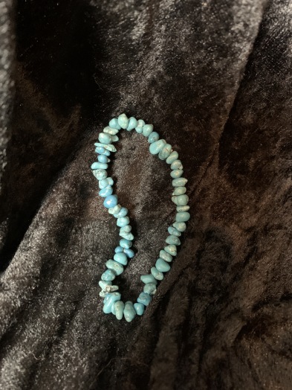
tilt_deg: -43.8
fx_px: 292
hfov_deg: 53.1
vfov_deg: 67.3
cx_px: 146
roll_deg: +3.7
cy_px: 195
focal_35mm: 26
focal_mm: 4.25
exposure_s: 1/17
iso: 640
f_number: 1.8
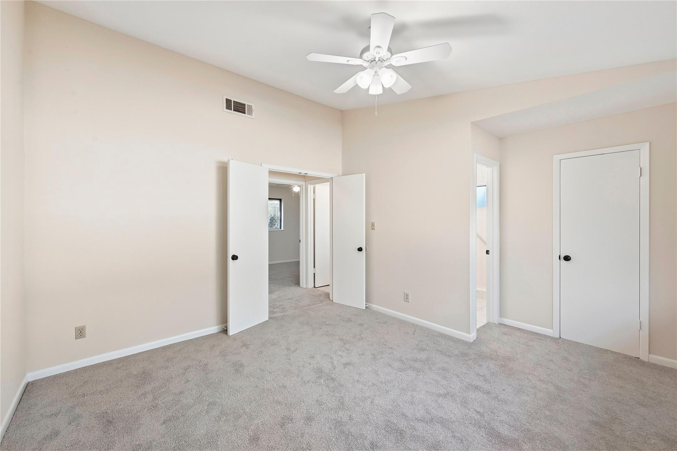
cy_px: 226
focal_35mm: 14
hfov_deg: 104.3
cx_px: 338
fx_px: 263
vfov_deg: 81.2
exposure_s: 1/160
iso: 400
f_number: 10
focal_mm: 14
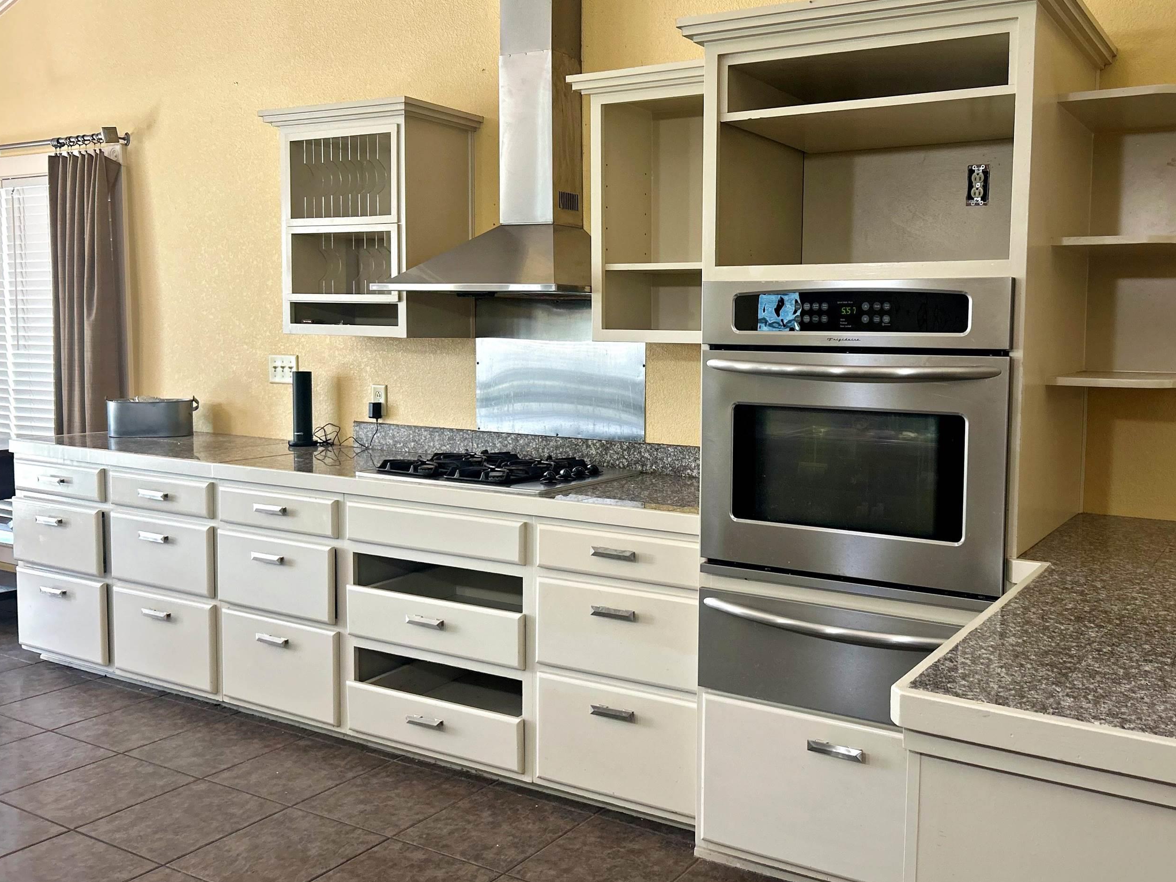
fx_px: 1087
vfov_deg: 44.1
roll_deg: -0.2
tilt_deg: -4.7
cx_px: 718
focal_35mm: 32
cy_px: 414
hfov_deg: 56.3
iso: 160
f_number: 1.5
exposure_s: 1/60
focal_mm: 5.7
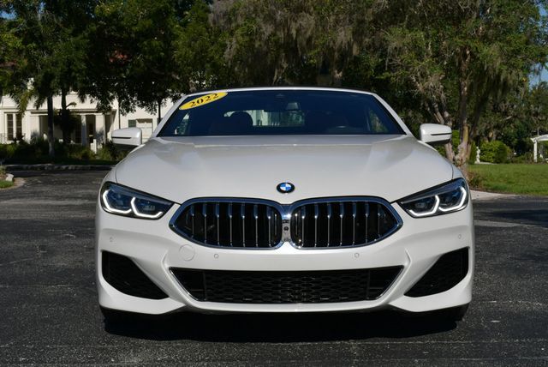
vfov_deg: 21.3
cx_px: 274
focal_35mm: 64
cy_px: 184
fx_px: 975
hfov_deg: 31.4
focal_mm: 32
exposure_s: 1/400
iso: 100
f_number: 10
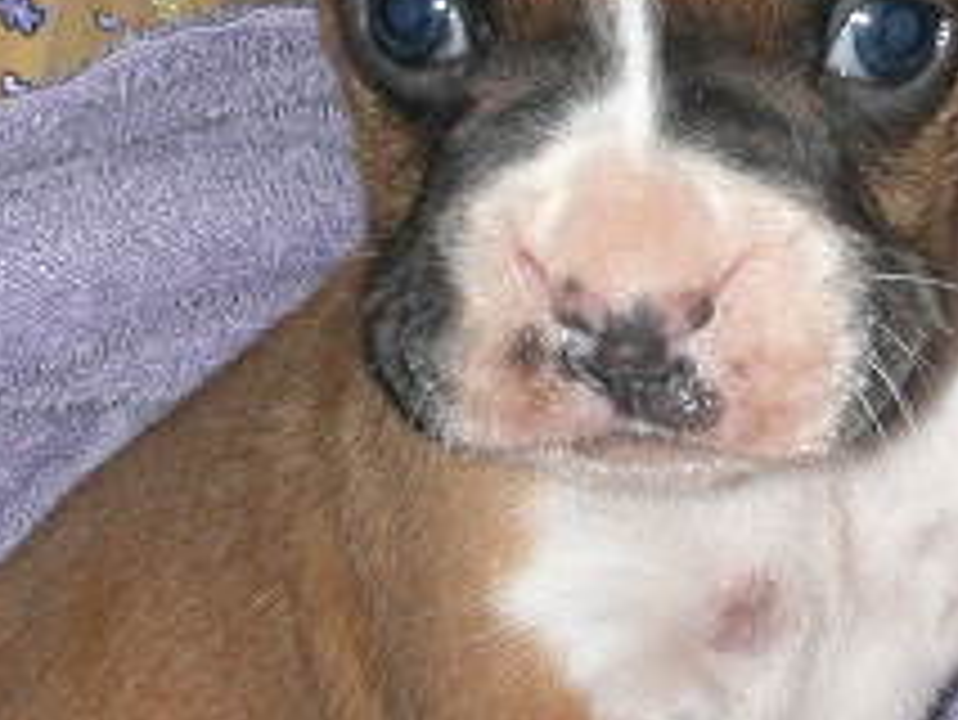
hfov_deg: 17.6
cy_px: 292
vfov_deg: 13.3
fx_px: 3074
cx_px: 751
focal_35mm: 111
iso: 100
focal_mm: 5.6
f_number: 4.5
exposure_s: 1/59.9
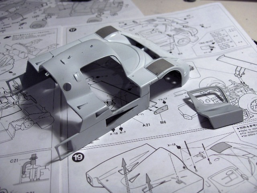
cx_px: 128
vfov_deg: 36.8
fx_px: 290
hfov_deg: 47.9
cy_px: 96
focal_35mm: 39
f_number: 2.8
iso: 189
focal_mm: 8
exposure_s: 1/76.5
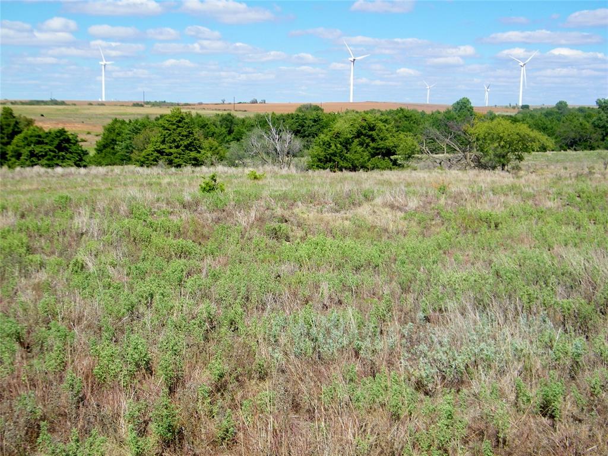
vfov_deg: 29.7
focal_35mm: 49
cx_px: 304
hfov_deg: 38.9
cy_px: 228
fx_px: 861
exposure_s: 1/200
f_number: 8
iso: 80
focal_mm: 8.8
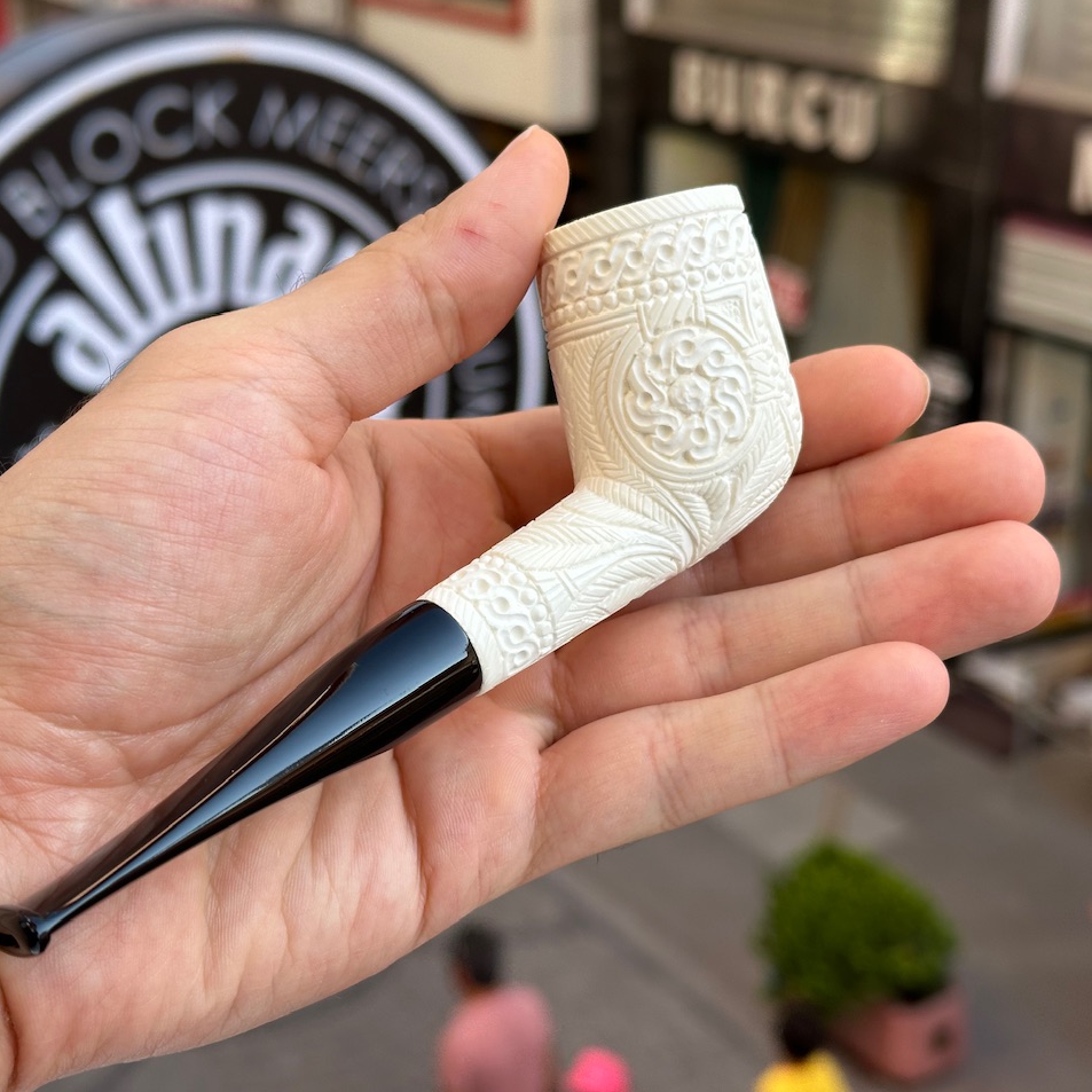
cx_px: 450
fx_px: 2034
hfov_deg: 30.0
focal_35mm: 57
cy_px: 543
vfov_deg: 30.0
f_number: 1.78
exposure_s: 1/527
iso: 64
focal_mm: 6.86
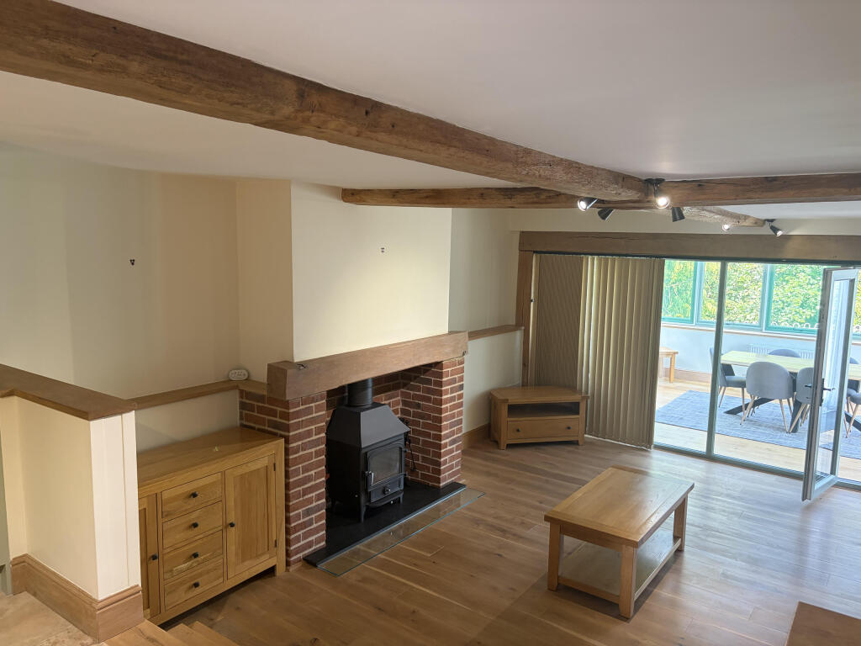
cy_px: 323
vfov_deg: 53.1
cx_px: 430
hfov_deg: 67.3
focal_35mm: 26
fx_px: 647
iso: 160
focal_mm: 5.96
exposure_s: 1/60
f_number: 1.6
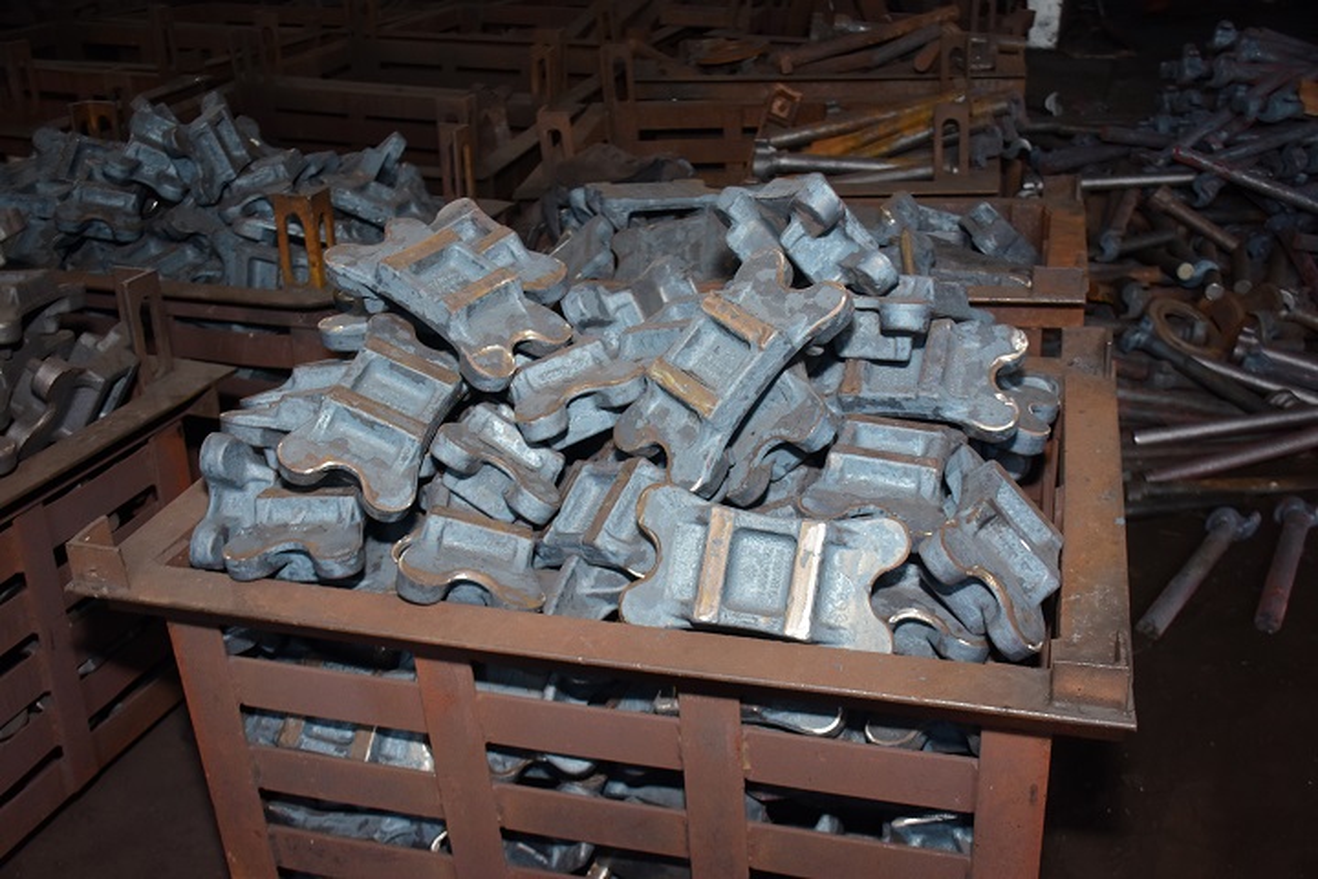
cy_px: 440
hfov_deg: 53.1
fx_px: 1318
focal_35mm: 36
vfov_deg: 36.9
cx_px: 659
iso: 1000
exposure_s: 1/125
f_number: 4.5
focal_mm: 24
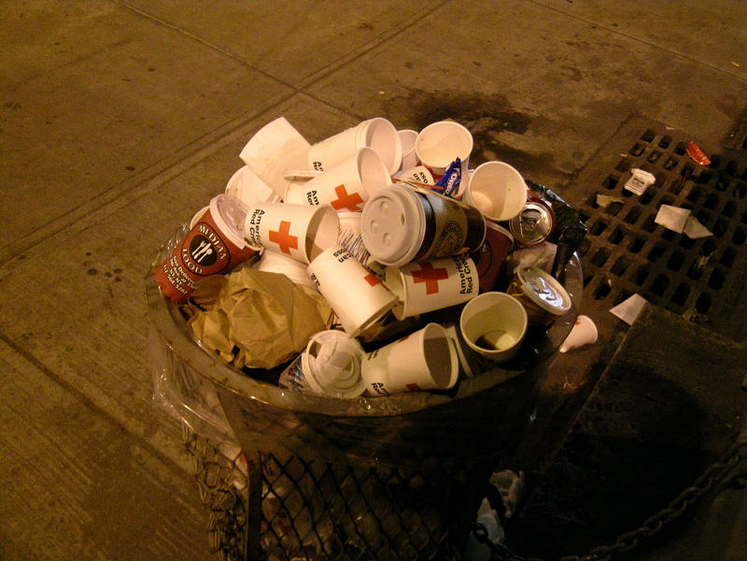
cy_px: 280
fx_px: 842
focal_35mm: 39
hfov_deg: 47.9
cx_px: 374
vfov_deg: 36.8
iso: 400
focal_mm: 8
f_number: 3.1
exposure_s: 1/8
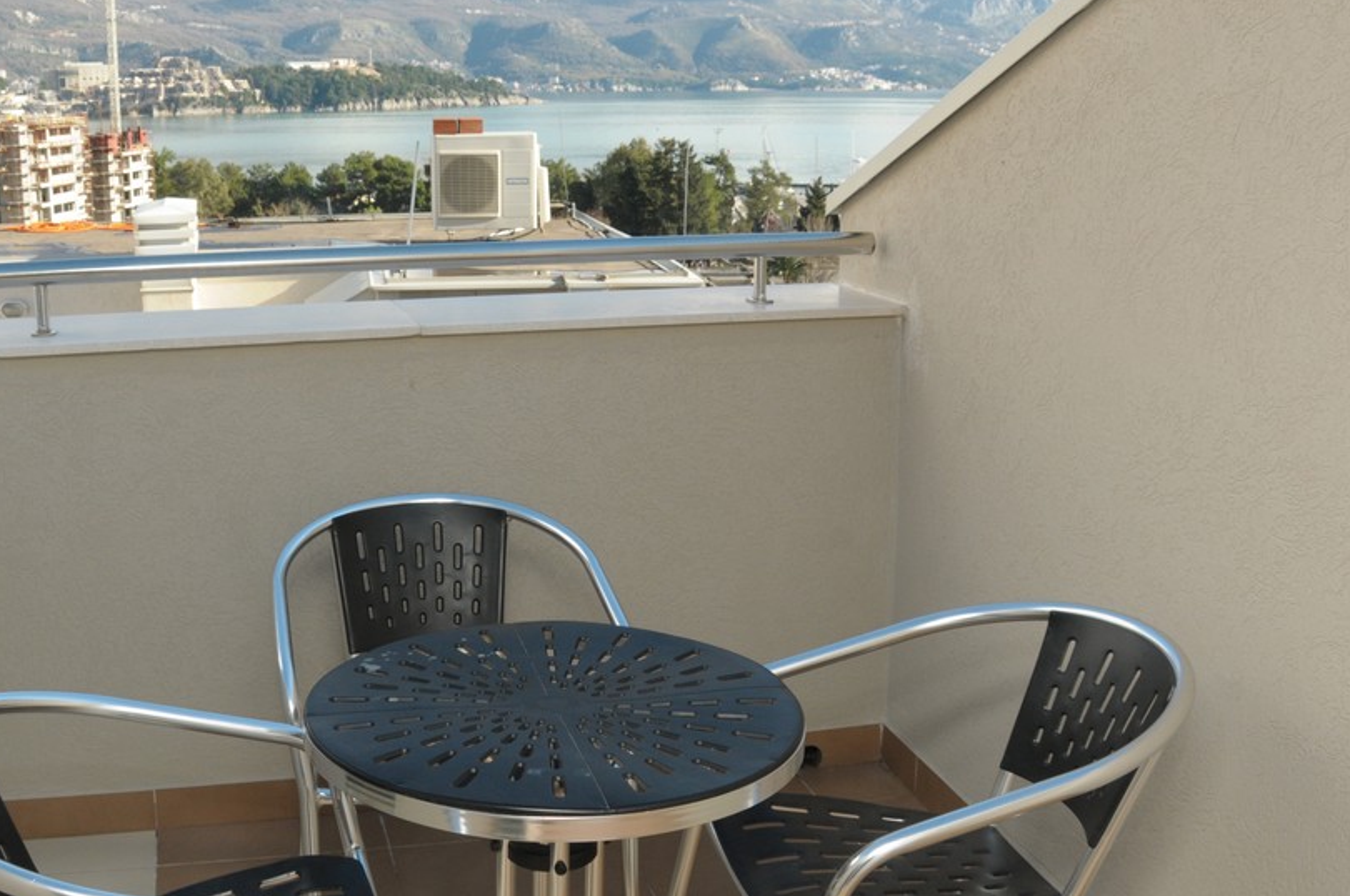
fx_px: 1498
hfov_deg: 47.9
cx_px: 473
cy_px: 441
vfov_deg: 33.3
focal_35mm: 40
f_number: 10
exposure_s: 1/250
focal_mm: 18
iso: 400
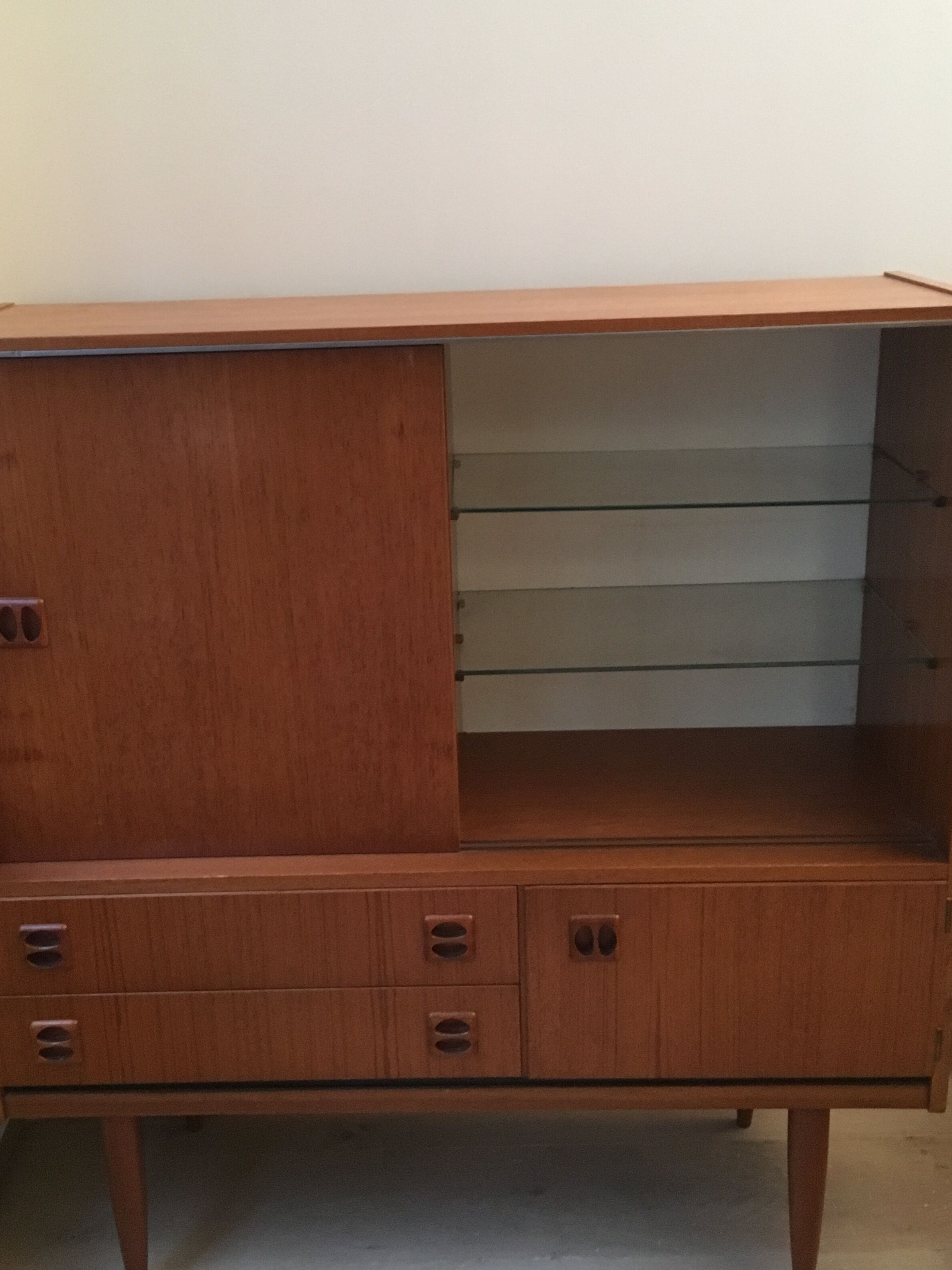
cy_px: 605
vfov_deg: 50.1
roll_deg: +2.1
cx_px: 433
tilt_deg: -18.5
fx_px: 1357
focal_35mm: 37
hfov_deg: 38.6
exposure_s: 1/17
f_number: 2.2
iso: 250
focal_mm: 4.15
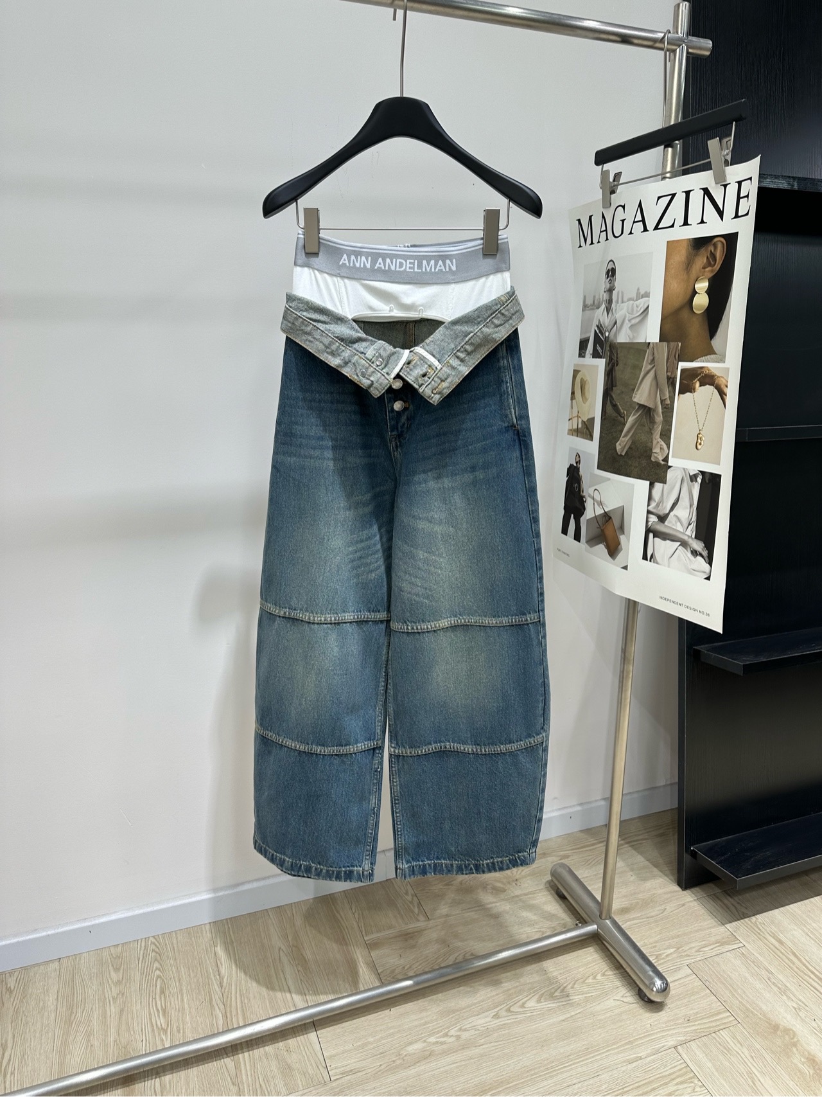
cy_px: 548
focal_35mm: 24
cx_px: 411
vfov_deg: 71.6
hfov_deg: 56.8
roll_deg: -0.9
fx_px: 760
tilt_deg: -15.5
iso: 64
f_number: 1.78
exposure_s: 1/123
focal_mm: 6.86
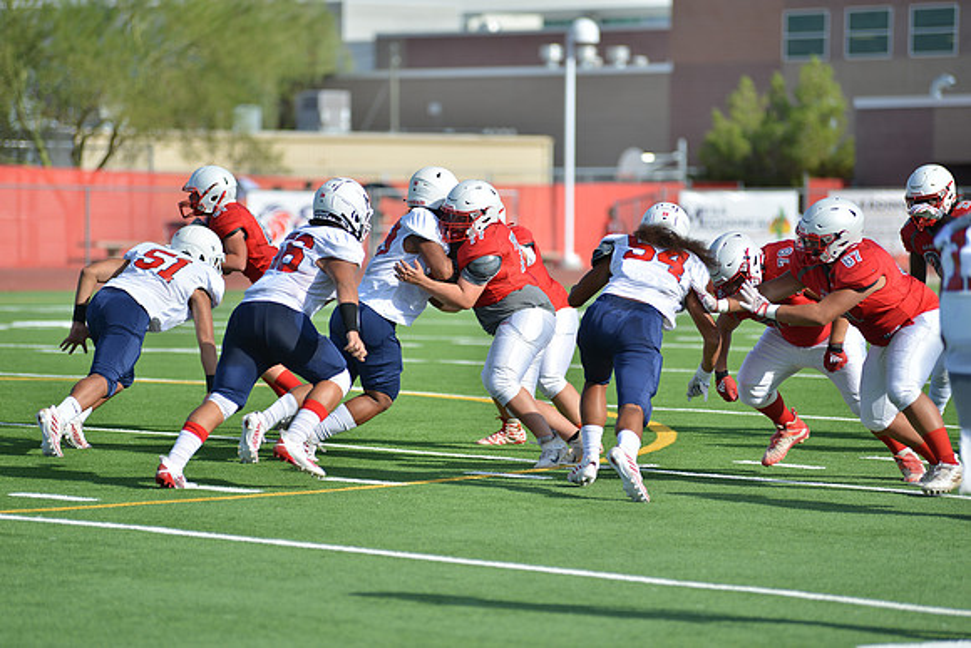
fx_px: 5395
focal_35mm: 200
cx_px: 486
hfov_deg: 10.3
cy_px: 324
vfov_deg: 6.9
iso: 100
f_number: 2.8
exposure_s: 1/1600
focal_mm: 200
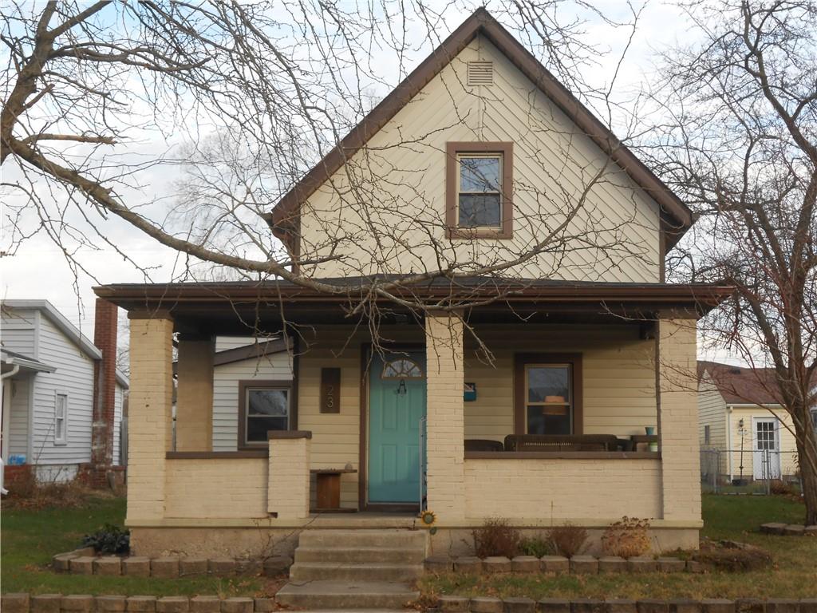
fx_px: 1322
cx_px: 408
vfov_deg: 26.1
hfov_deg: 34.3
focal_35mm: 56
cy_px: 306
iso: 80
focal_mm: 10
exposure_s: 1/80
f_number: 5.2
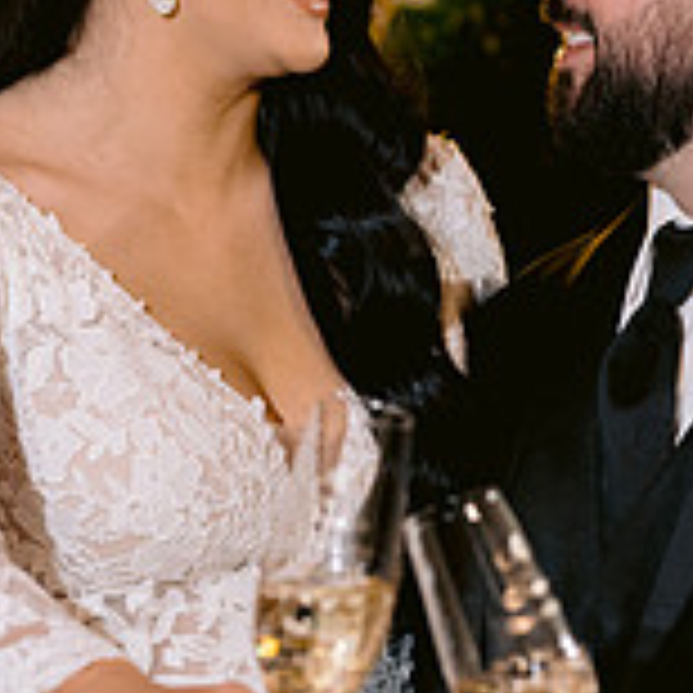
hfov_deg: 10.8
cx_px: 4
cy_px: 389
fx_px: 3624
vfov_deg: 10.9
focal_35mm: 160
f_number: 2.8
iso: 1250
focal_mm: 50
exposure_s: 1/125
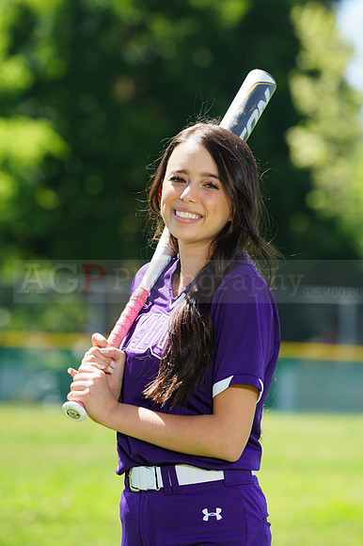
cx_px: 182
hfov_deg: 4.4
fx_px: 4679
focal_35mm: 309
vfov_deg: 6.7
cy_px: 273
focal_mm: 309
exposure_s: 1/200
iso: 200
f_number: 9
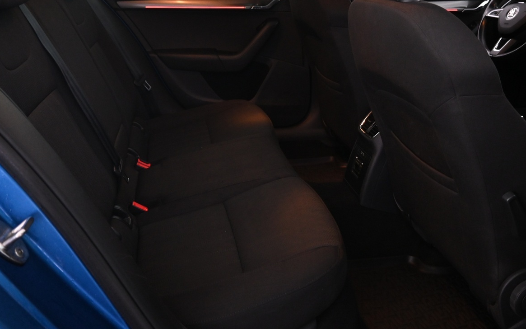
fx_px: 487
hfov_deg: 56.7
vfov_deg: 36.9
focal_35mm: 34
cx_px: 269
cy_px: 111
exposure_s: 1/25
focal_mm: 16
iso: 1250
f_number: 3.5
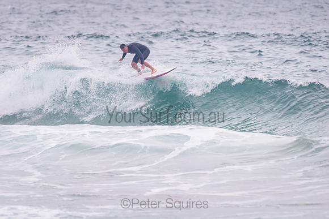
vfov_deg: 2.2
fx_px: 5602
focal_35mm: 613
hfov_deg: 3.4
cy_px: 88
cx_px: 127
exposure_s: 1/2000
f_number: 5.6
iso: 1000
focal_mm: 500
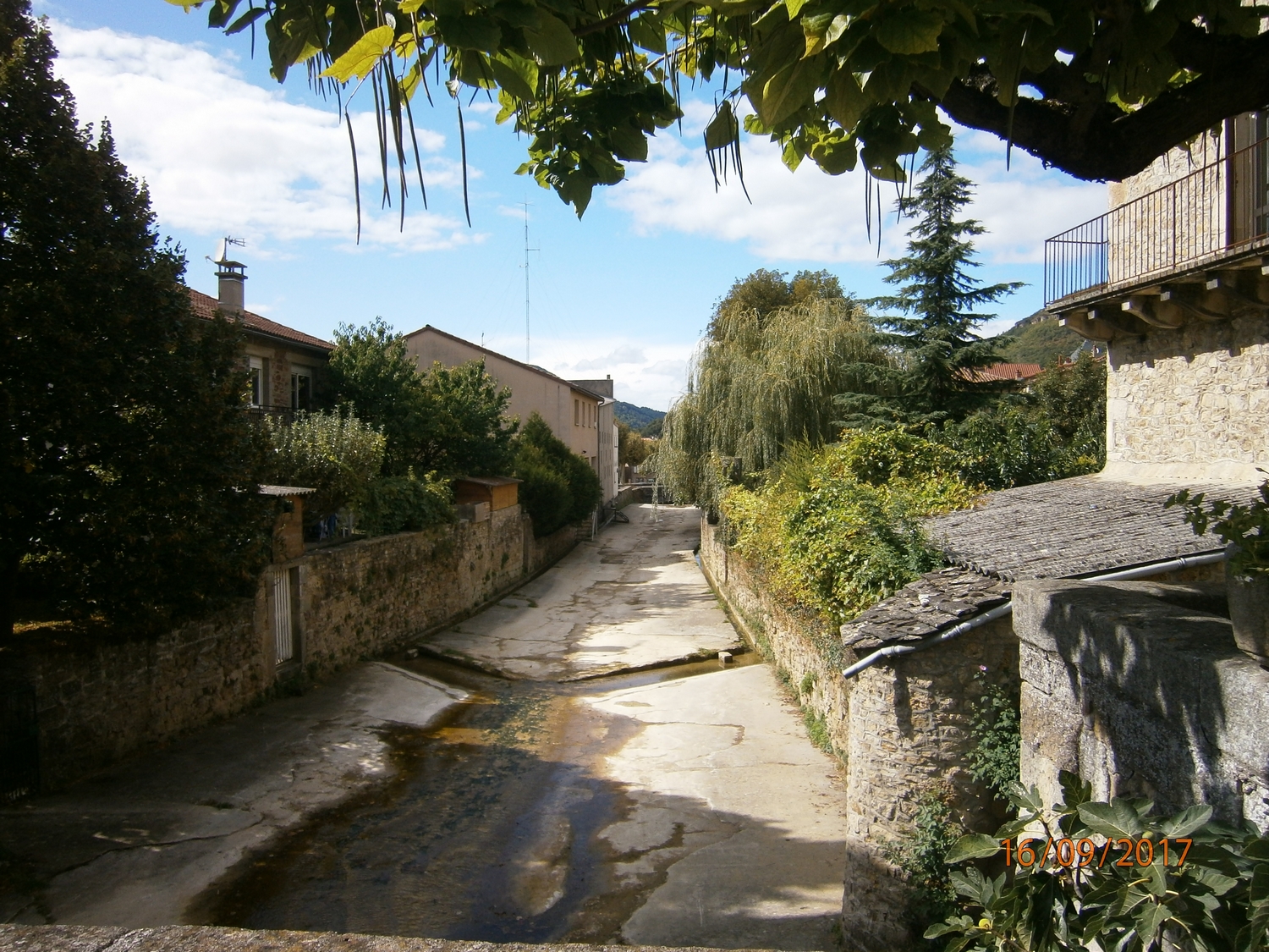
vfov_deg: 53.1
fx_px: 953
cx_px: 634
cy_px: 476
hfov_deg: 67.3
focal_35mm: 26
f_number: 8
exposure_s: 1/160
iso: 80
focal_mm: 4.7
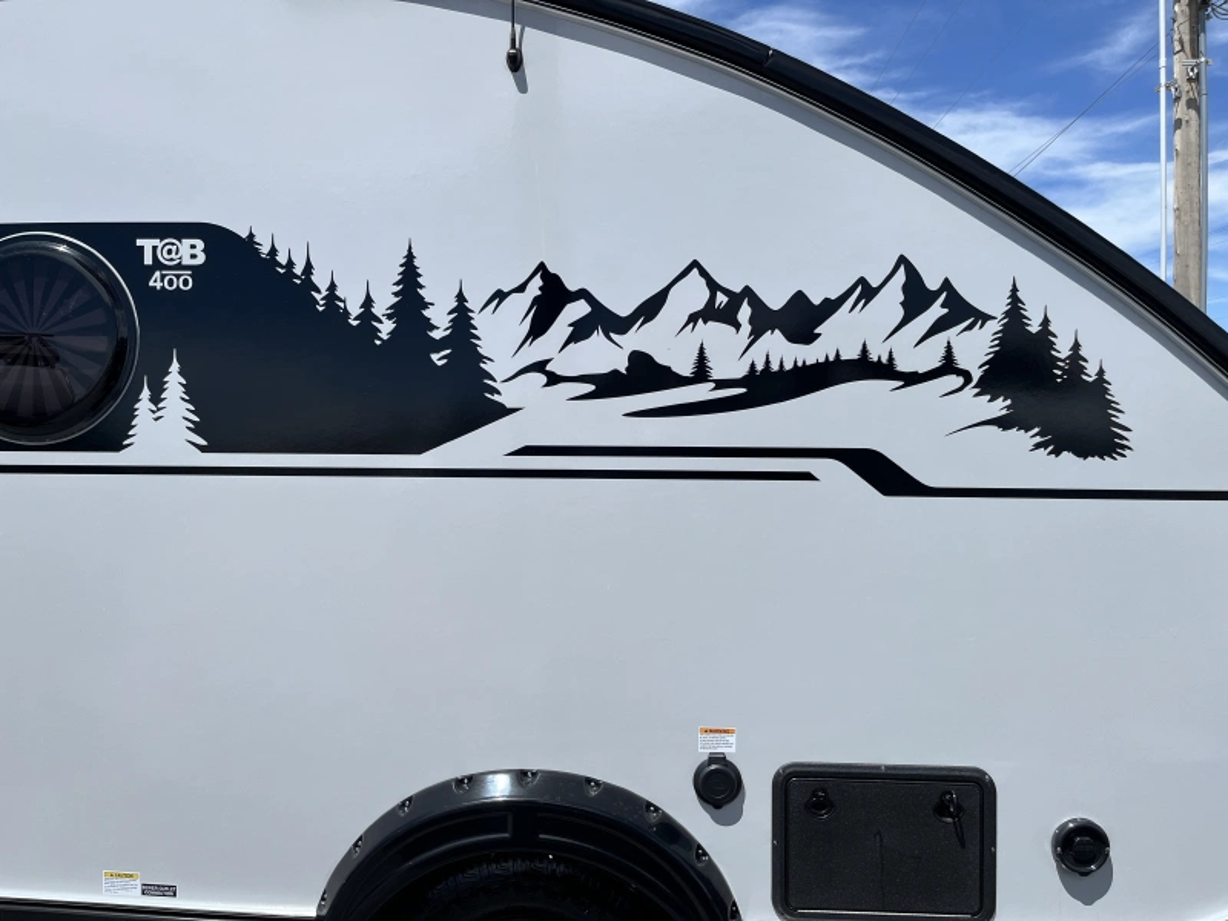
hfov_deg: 67.3
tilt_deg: -0.6
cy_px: 460
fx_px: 922
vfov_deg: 53.1
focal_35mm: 26
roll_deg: +2.3
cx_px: 614
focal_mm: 5.1
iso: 50
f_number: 1.6
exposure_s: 1/5076
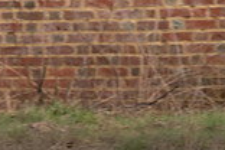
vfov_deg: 3.7
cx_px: -95
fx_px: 2319
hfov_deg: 5.5
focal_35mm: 371
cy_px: -31
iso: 160
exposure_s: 1/800
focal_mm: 70
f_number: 3.5
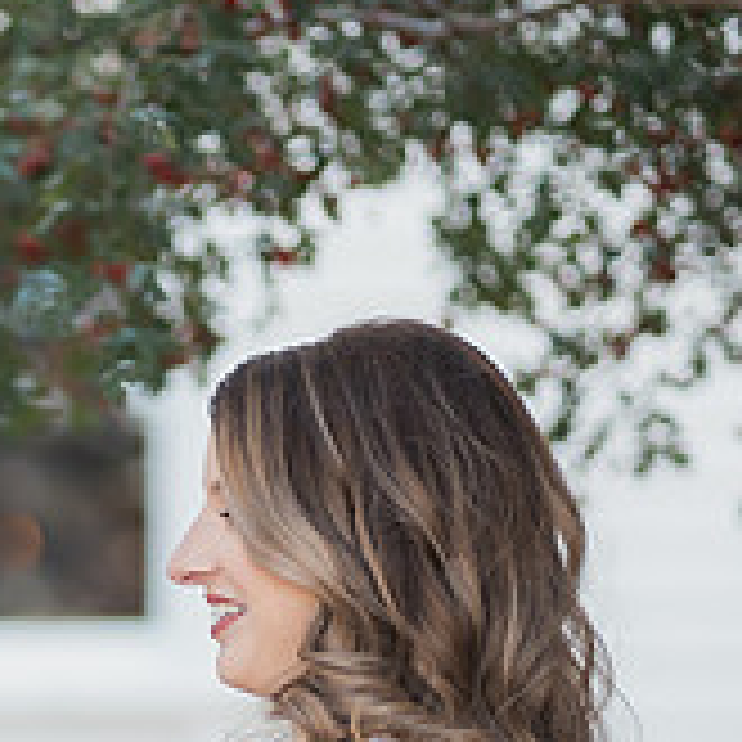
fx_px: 6354
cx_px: -72
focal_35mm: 262
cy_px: 659
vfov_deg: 6.7
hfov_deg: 6.7
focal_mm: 85
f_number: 1.8
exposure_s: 1/1000
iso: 1000
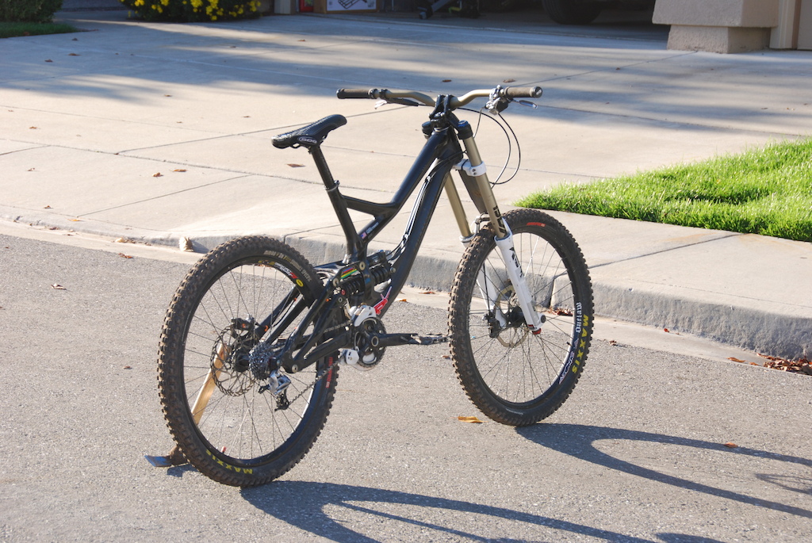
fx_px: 2100
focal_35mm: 93
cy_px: 272
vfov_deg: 14.7
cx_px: 406
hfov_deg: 21.9
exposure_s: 1/125
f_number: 9
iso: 200
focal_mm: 62
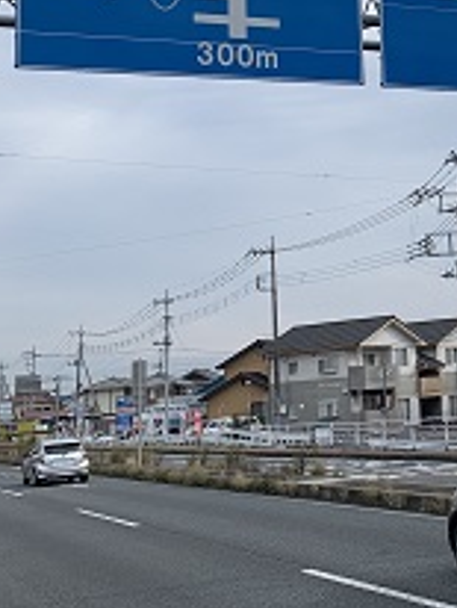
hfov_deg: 20.9
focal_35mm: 68
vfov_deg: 27.8
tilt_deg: +11.7
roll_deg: +2.4
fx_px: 1195
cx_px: 466
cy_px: 96
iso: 25
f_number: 1.8
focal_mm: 4.25
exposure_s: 1/2545
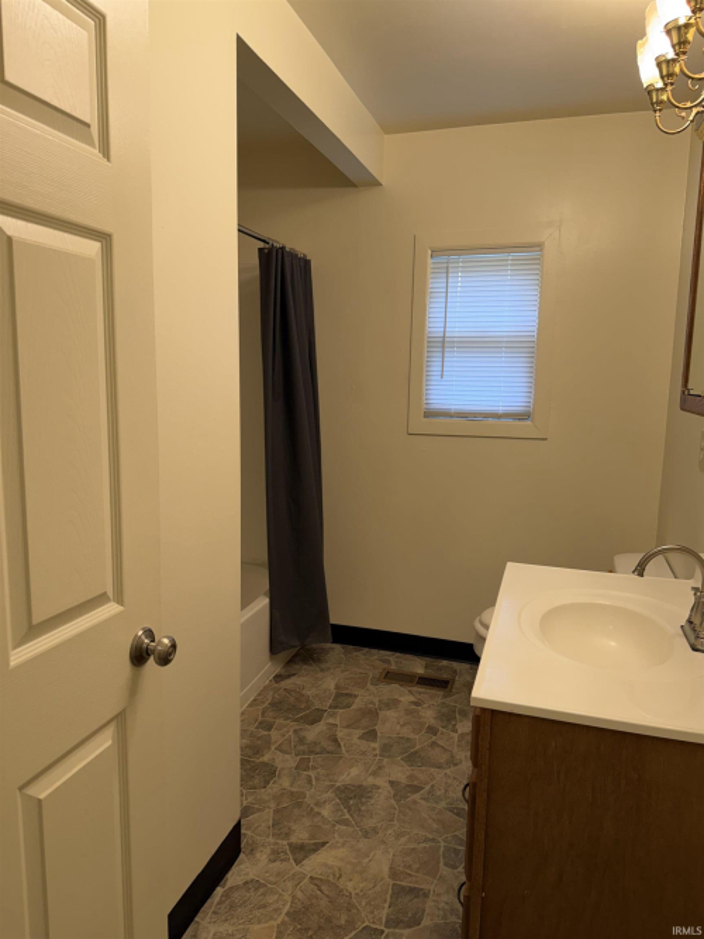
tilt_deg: -9.2
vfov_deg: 71.6
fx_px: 651
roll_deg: -1.0
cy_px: 470
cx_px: 352
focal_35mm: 24
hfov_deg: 56.8
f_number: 1.78
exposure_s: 1/120
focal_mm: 6.76
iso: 125
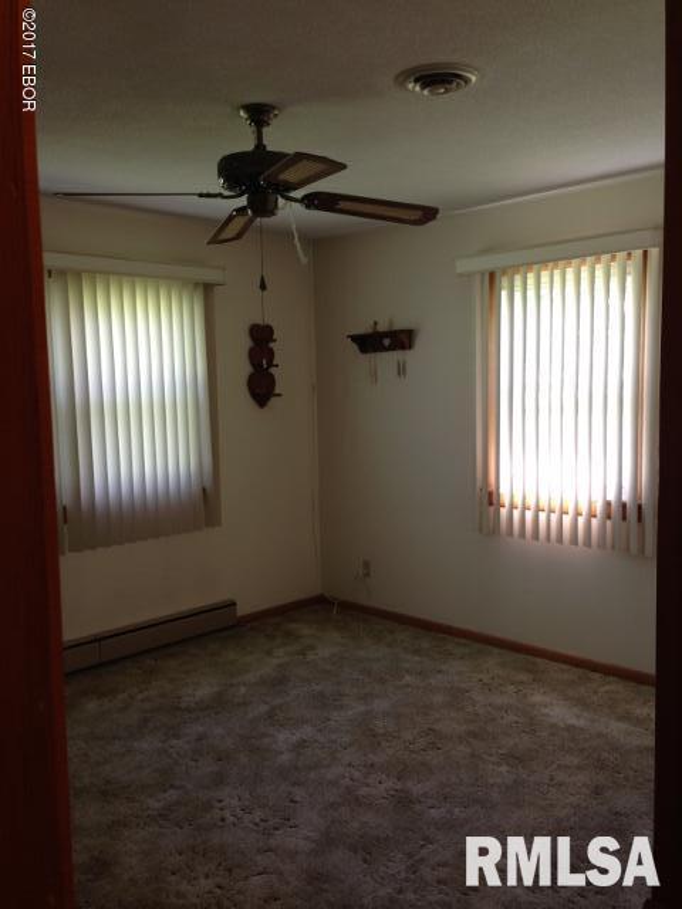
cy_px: 454
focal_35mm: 33
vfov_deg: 55.4
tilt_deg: -1.5
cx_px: 341
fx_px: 867
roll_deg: +2.6
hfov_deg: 42.9
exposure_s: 1/30
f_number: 2.4
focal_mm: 4.12
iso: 50
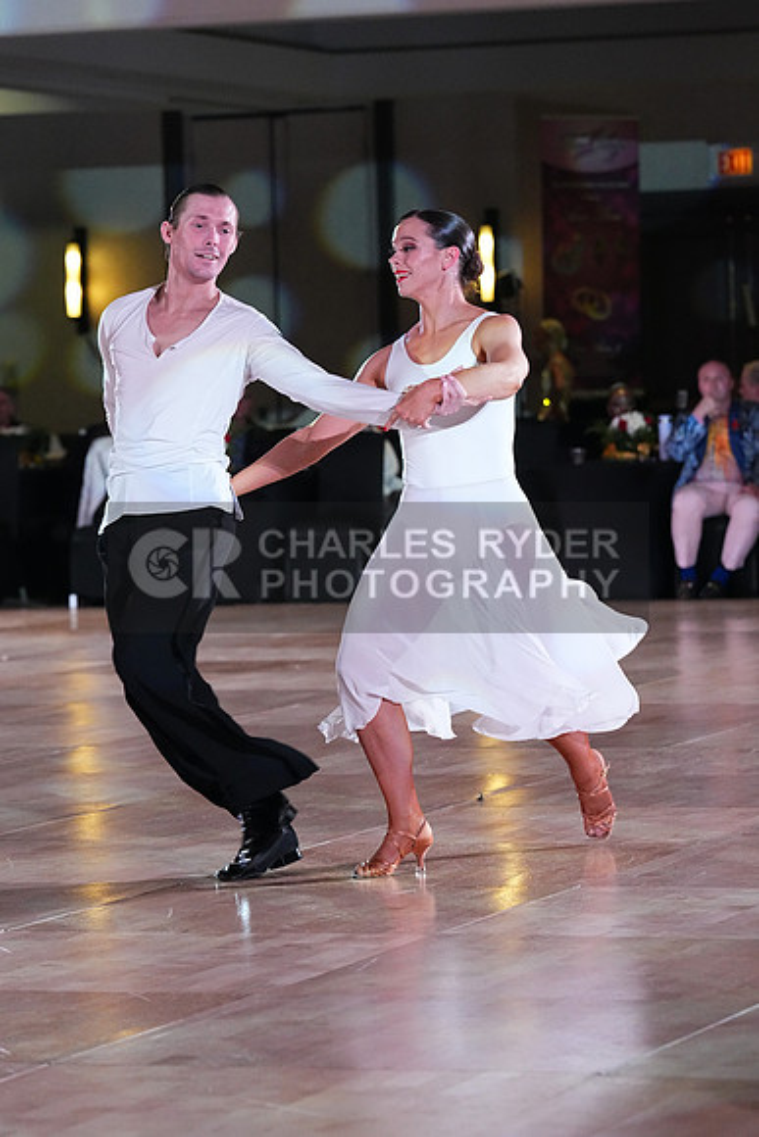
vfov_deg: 14.1
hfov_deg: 9.4
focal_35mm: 146
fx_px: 4614
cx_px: 380
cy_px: 568
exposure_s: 1/400
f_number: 5.6
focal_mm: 146
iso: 8000
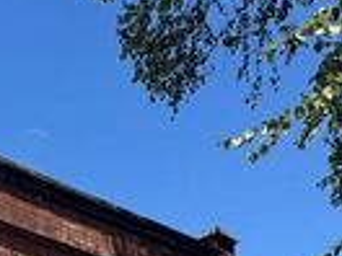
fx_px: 899
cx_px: -86
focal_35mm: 91
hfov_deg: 20.0
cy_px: 449
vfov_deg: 14.4
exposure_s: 1/4950
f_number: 1.78
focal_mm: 6.76
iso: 80
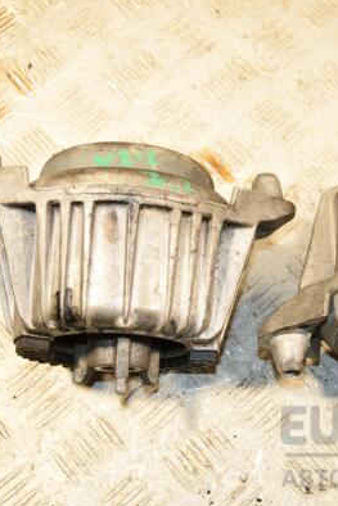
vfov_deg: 31.4
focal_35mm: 64
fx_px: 900
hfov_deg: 21.1
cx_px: 257
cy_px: 254
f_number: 5
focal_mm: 28
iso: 800
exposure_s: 1/200
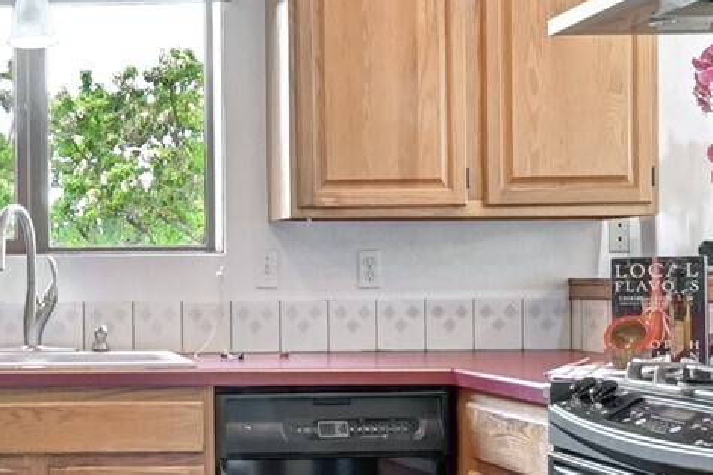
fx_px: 1069
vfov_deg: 24.9
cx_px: 48
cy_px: 321
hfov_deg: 34.4
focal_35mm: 54
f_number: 11
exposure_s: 1/3.33
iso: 3200
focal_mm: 10
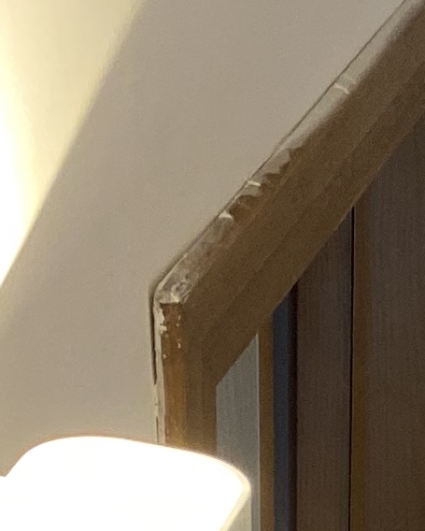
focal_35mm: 180
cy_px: 1555
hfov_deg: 7.9
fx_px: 2828
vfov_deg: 8.9
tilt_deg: -39.9
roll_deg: -12.8
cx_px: 1063
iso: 200
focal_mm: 4.25
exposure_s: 1/50
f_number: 1.8
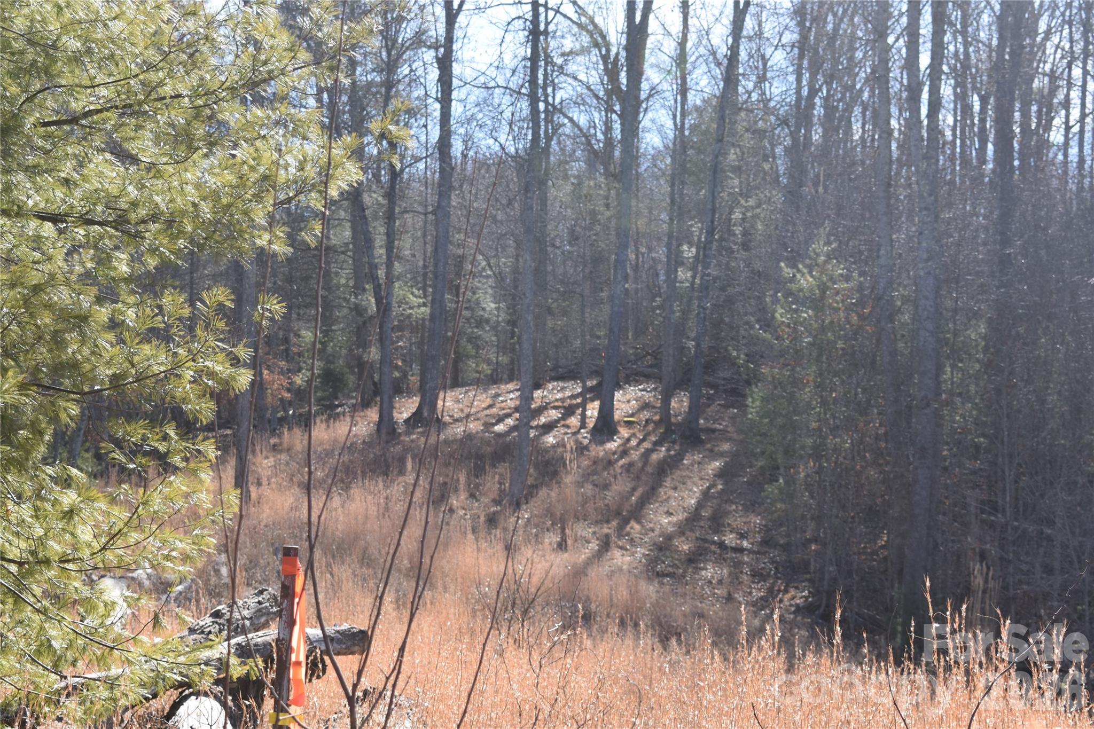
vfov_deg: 16.6
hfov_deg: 24.6
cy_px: 364
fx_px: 2507
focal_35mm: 82
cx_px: 547
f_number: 8
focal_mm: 55
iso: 250
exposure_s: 1/250
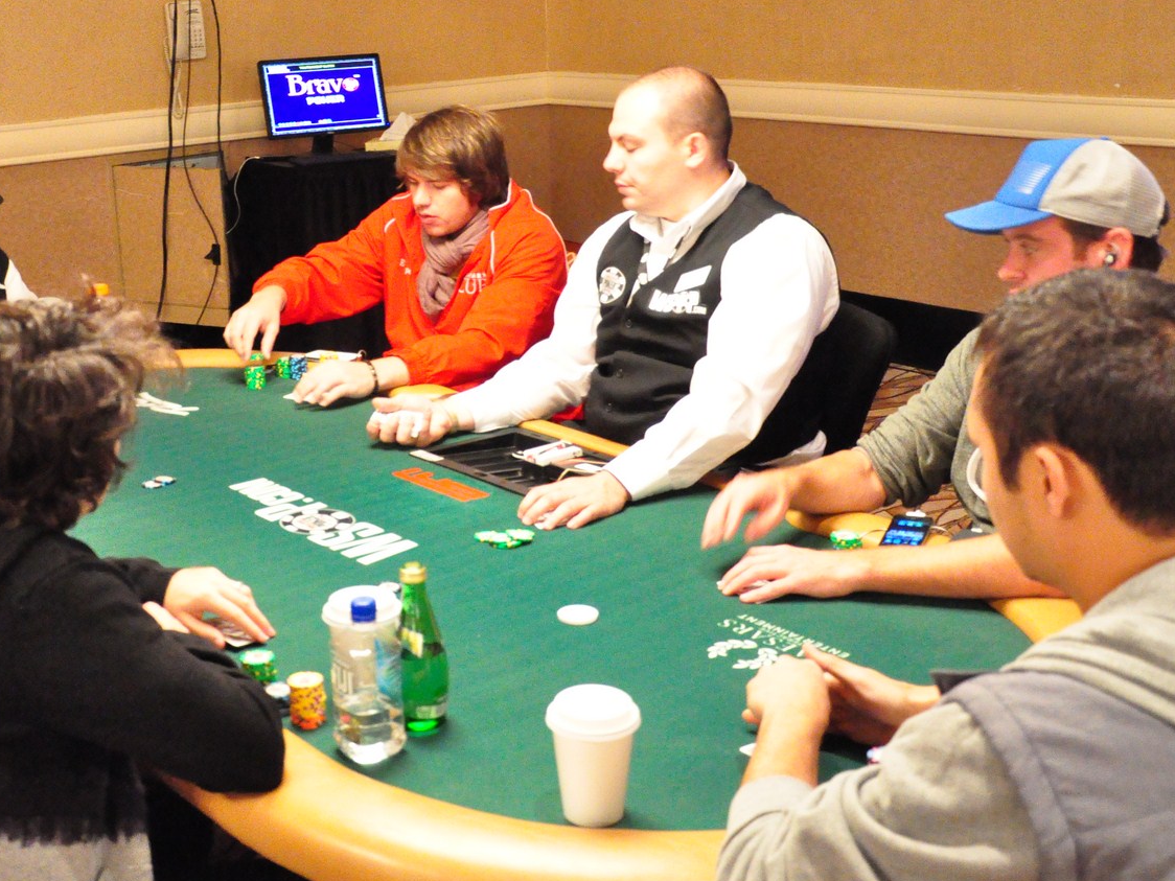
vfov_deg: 29.0
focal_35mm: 50
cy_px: 347
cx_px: 404
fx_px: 1697
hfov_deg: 37.8
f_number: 3.8
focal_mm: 24
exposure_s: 1/40
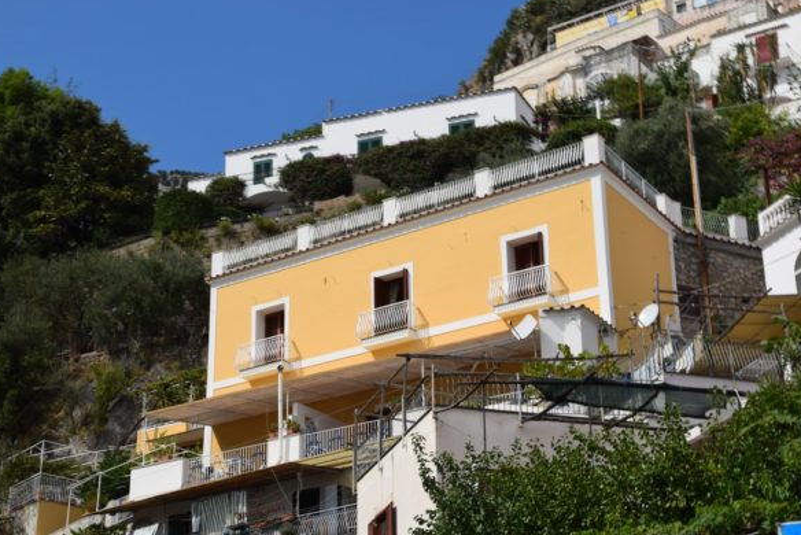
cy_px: 279
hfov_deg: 29.2
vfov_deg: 19.8
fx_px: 1536
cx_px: 376
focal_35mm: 69
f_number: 11
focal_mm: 42
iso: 100
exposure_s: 1/200
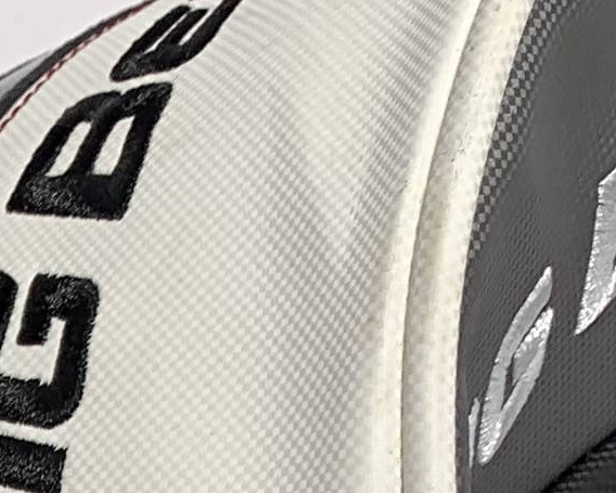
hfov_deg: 9.7
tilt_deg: -62.1
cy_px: 1259
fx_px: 3283
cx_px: -784
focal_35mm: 180
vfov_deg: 7.9
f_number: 1.8
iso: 25
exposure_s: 1/257
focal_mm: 4.25
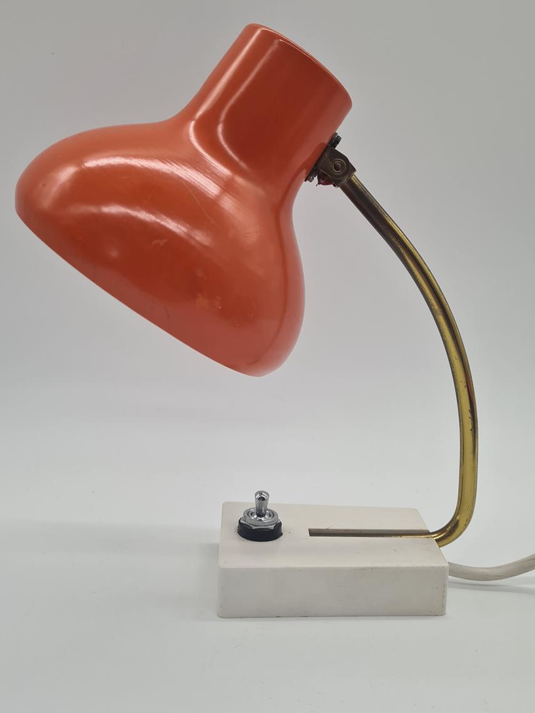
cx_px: 246
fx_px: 721
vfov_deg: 52.6
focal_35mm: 35
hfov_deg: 40.7
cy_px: 345
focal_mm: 5.4
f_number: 1.8
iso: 50
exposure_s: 1/514
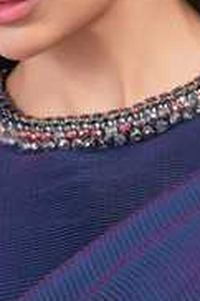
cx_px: 142
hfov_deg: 2.8
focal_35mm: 491
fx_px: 4099
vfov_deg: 4.2
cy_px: 409
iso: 320
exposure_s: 1/125
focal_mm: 170
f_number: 9
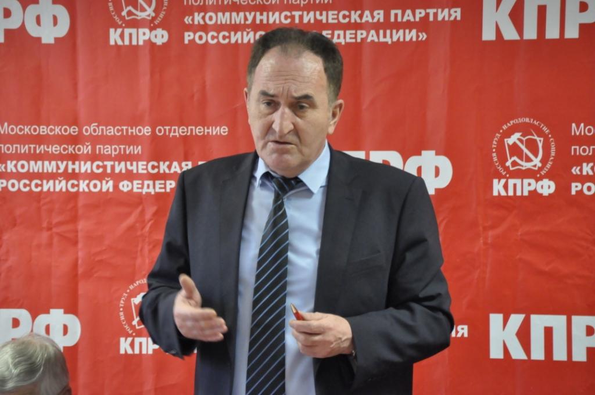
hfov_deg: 7.4
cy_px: 198
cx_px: 298
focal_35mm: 278
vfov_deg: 4.9
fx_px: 4581
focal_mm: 185
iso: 3200
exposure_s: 1/30
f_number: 6
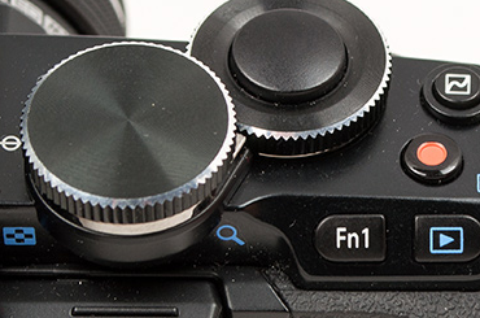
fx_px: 1901
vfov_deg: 9.6
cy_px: 106
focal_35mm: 143
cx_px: 276
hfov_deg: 14.4
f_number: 11
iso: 200
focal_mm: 55
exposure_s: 1/5
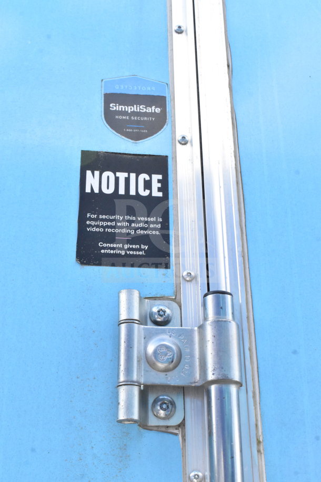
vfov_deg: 38.9
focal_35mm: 51
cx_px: 160
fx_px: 682
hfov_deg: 26.5
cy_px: 241
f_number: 16
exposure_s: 1/1000
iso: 6400
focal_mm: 34
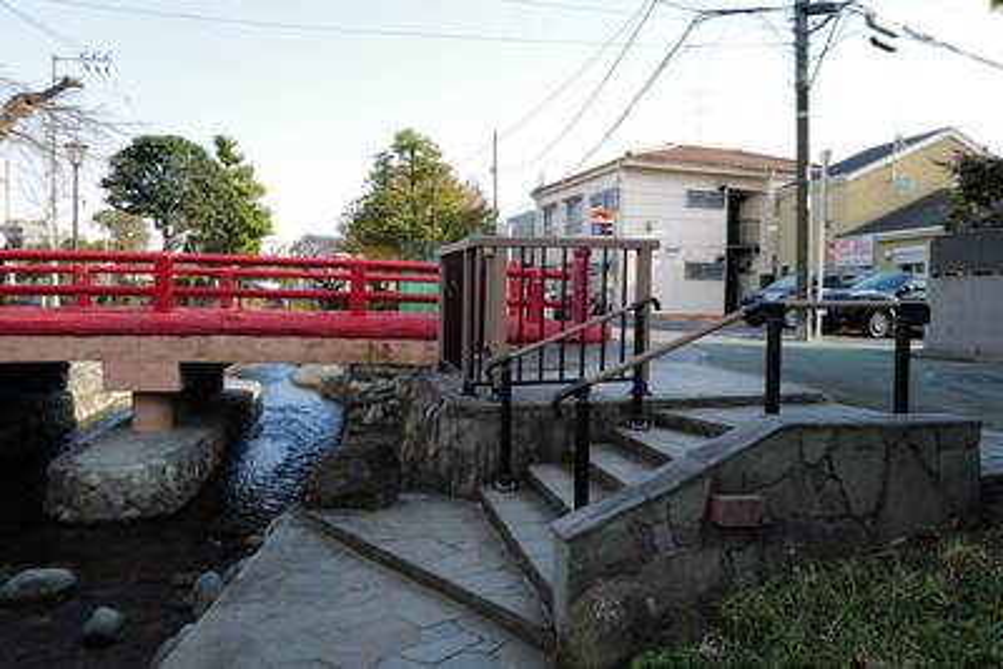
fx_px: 780
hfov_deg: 65.5
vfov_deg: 46.4
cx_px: 502
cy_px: 334
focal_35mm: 28
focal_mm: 28
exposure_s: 1/200
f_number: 4
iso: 100
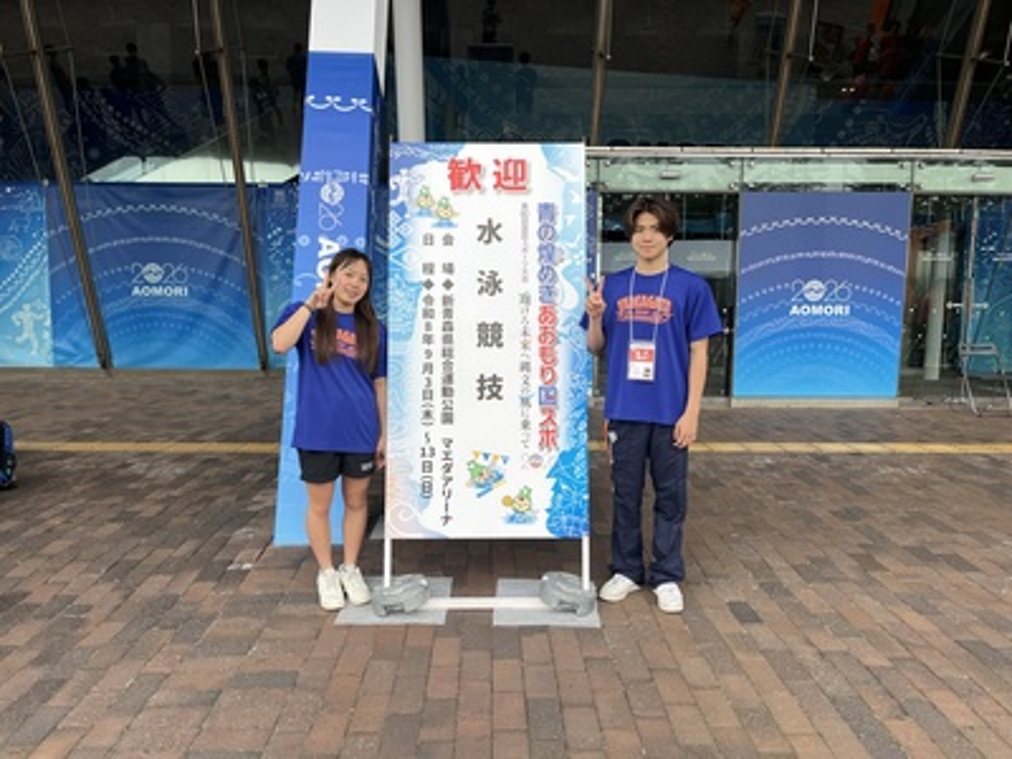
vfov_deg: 53.1
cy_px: 380
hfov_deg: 67.3
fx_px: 760
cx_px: 506
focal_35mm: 26
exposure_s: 1/445
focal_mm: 5.1
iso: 50
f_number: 1.6
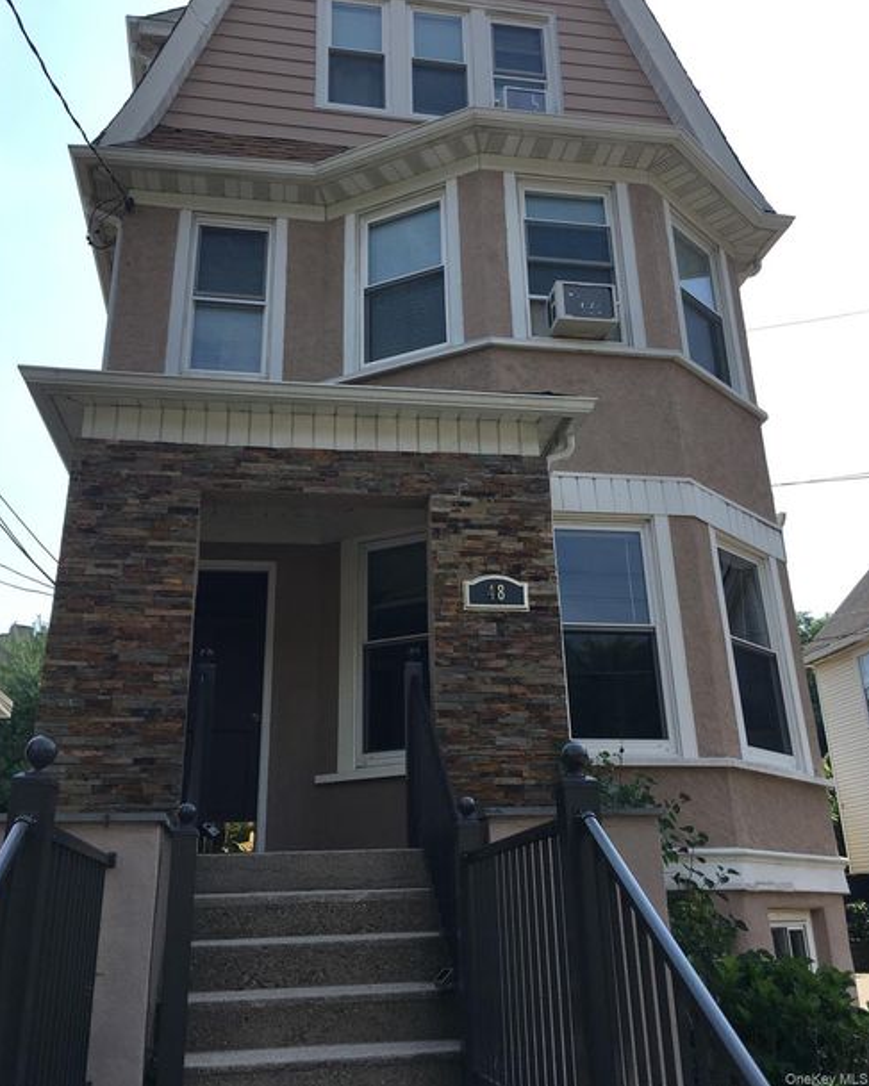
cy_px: 495
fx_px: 997
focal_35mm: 31
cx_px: 428
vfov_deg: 57.1
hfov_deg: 47.1
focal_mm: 4.15
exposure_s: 1/1166
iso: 25
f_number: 2.2
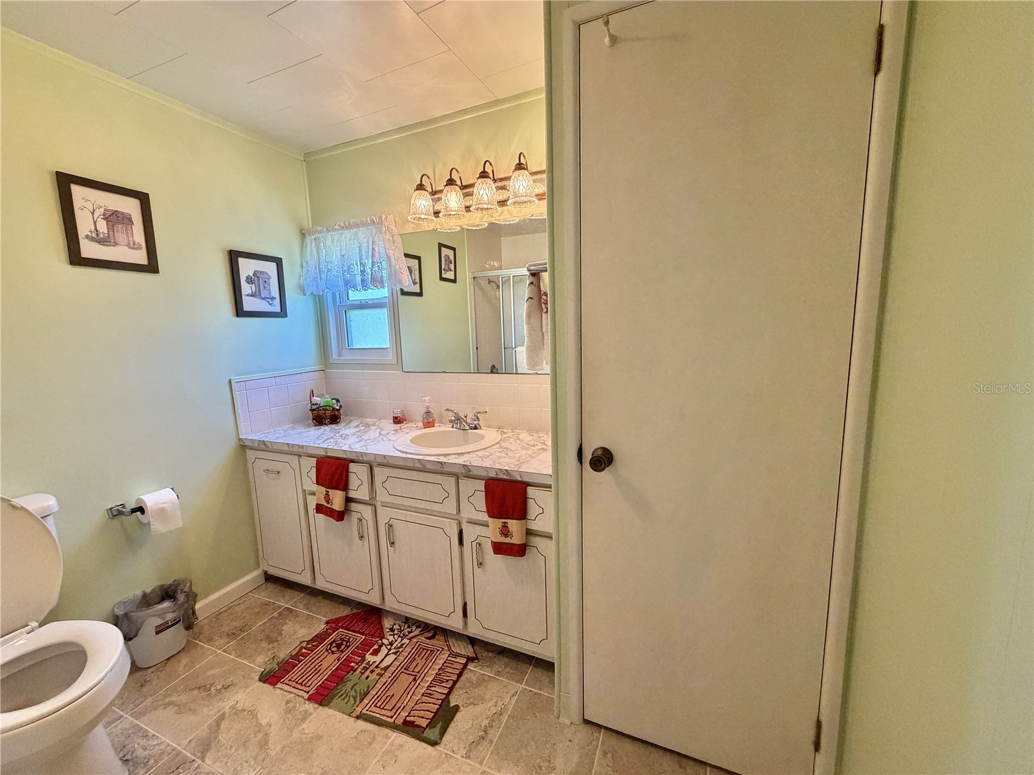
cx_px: 517
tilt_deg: -9.0
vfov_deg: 85.7
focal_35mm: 14
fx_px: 418
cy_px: 388
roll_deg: +2.0
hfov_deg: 102.1
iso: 250
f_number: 2.2
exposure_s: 1/120
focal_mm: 2.22
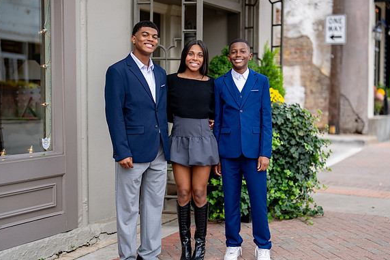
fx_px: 671
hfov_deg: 32.3
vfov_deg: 21.9
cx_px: 229
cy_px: 127
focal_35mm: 62
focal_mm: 50
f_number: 1.2
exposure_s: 1/2000
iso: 100
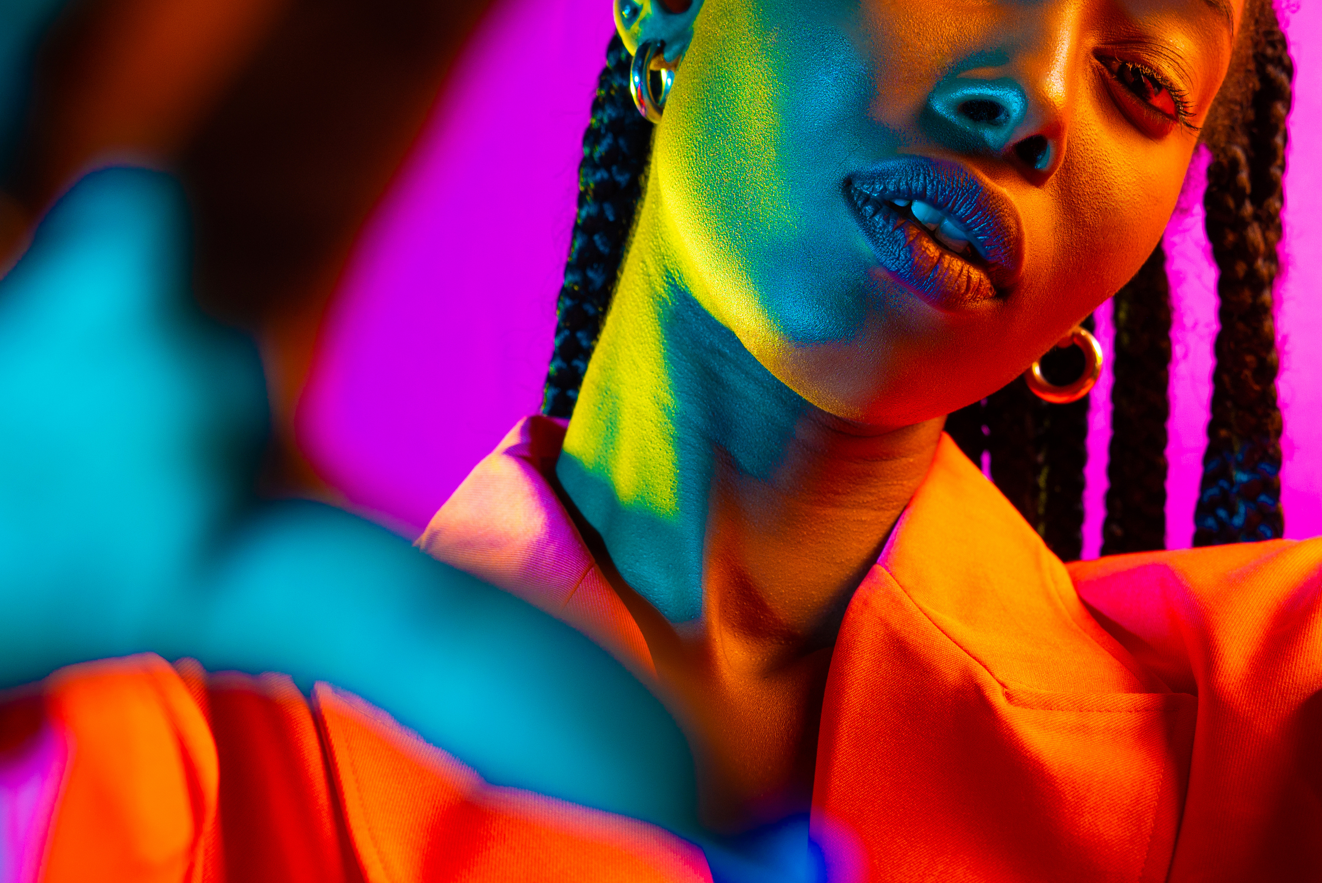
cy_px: 352
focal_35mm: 101
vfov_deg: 13.6
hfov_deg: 20.1
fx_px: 3710
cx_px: 914
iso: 125
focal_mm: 55
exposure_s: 1/160
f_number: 4.5
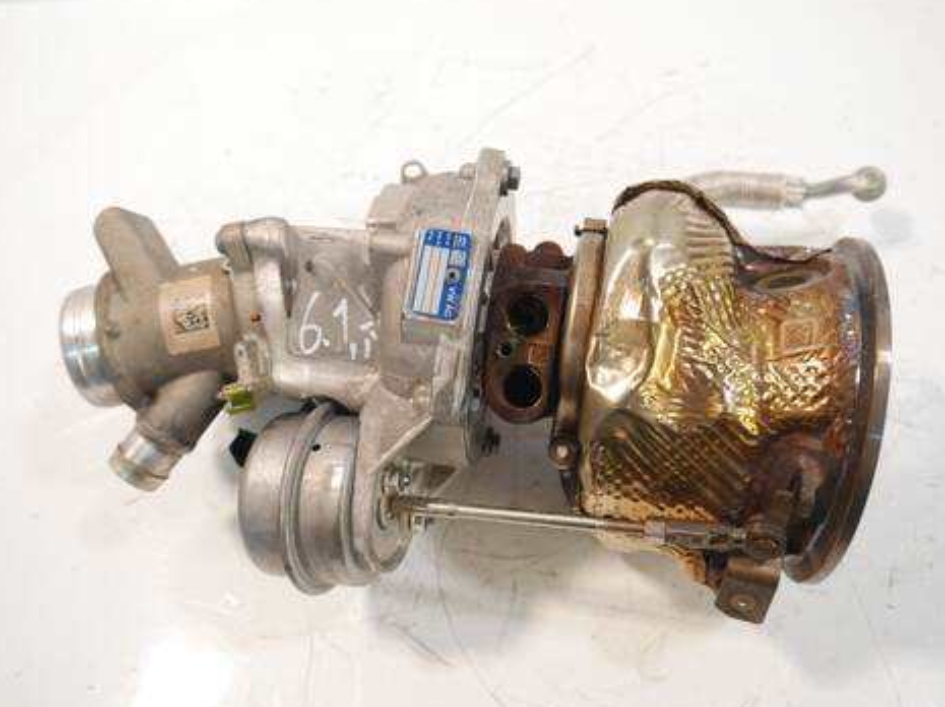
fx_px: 846
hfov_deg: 58.4
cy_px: 351
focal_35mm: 31
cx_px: 478
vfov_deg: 45.4
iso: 640
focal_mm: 15
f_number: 3.5
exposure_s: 1/60
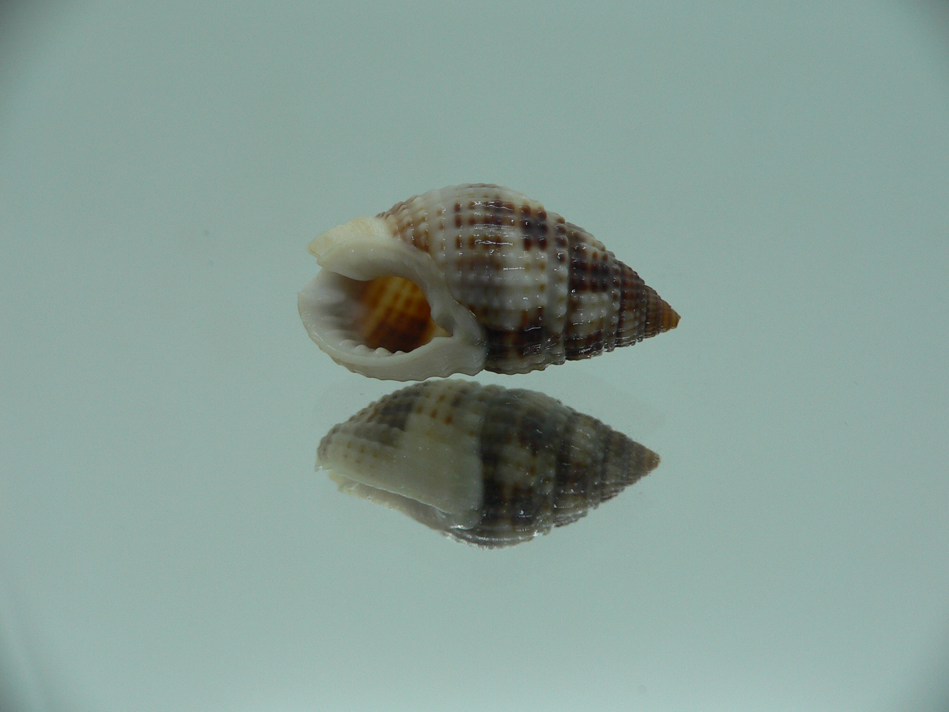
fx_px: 960
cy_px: 356
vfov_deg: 40.7
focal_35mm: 35
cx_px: 474
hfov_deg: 52.6
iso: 80
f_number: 2.8
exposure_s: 1/60
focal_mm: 4.6
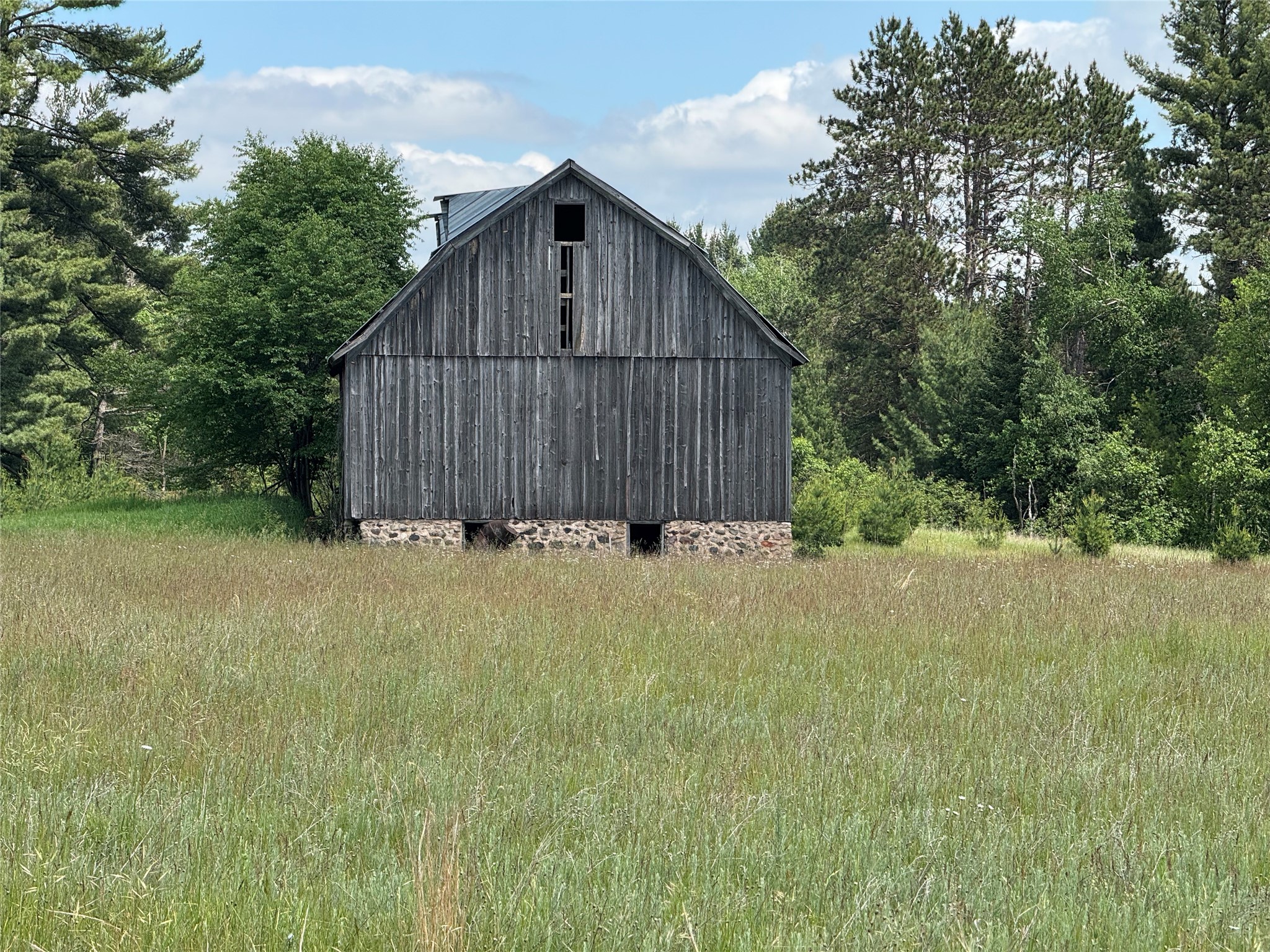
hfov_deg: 16.4
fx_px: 4403
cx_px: 635
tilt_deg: -0.1
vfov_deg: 12.3
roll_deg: -0.5
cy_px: 476
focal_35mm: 120
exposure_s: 1/714
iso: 50
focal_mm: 15.66
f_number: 2.8
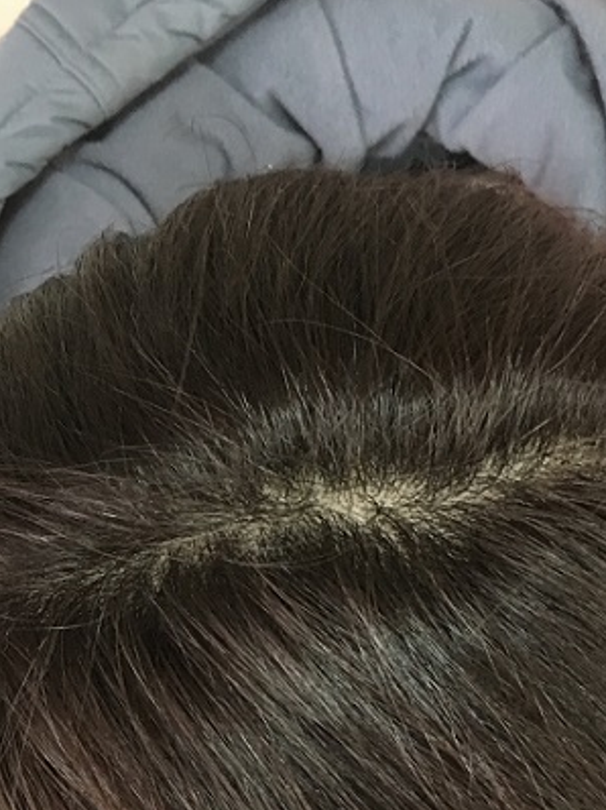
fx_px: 1238
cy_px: 667
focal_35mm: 53
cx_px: 192
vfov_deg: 34.9
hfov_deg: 27.3
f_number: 2.2
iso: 250
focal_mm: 4.15
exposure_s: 1/30
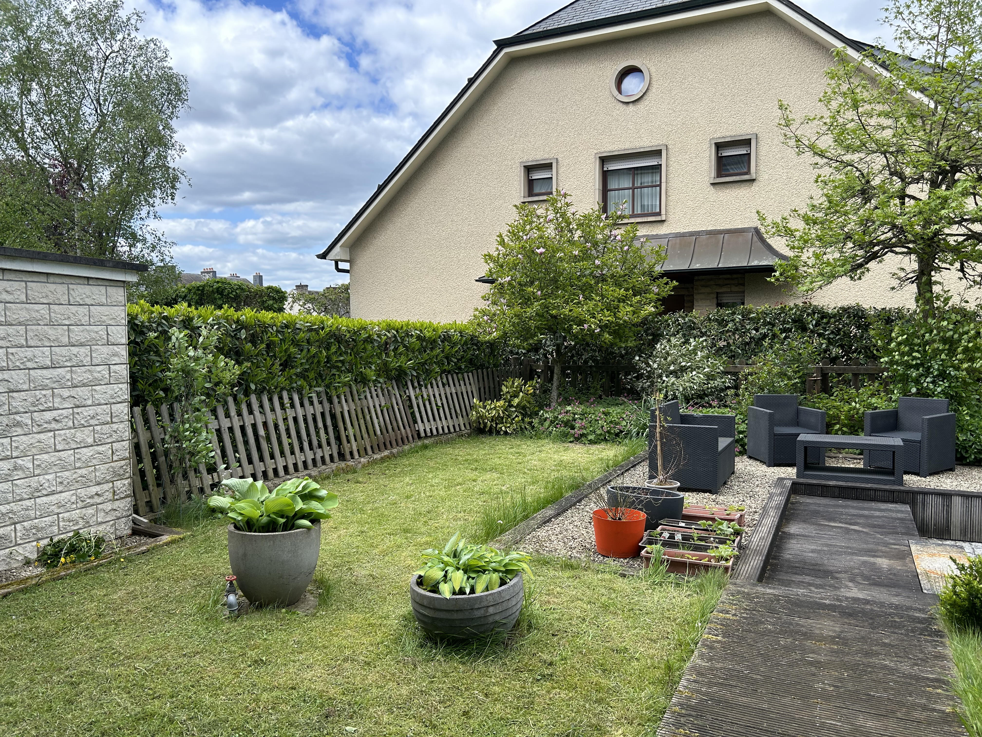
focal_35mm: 26
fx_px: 738
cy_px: 368
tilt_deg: -2.7
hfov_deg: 67.3
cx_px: 491
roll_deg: +0.8
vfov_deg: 53.1
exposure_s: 1/1531
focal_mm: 5.7
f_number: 1.5
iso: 50
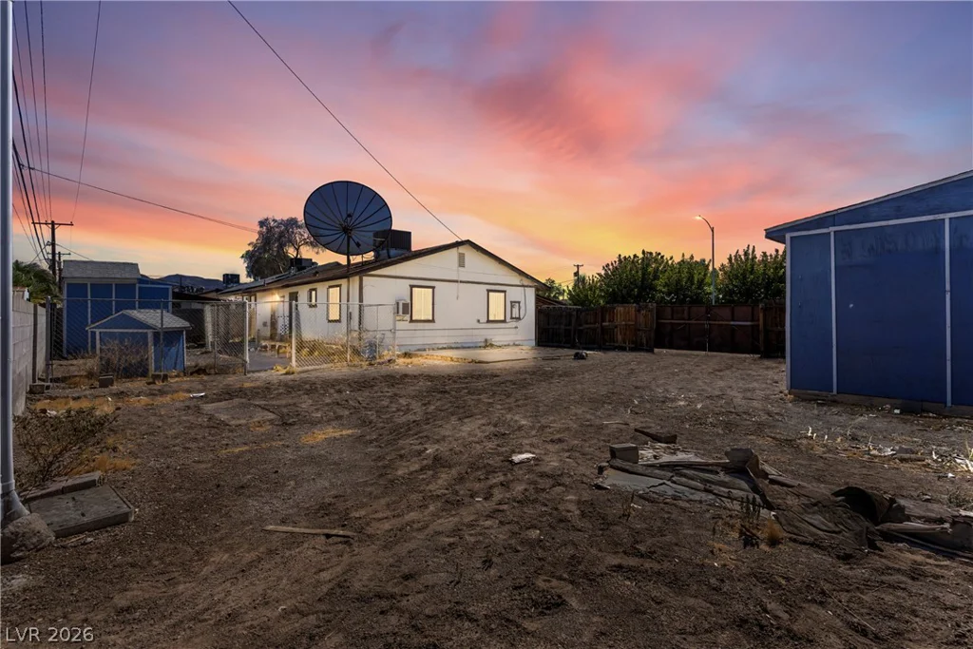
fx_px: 460
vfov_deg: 70.5
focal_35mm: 17
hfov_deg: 93.3
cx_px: 486
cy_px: 324
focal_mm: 17
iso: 400
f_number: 8
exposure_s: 1/2000
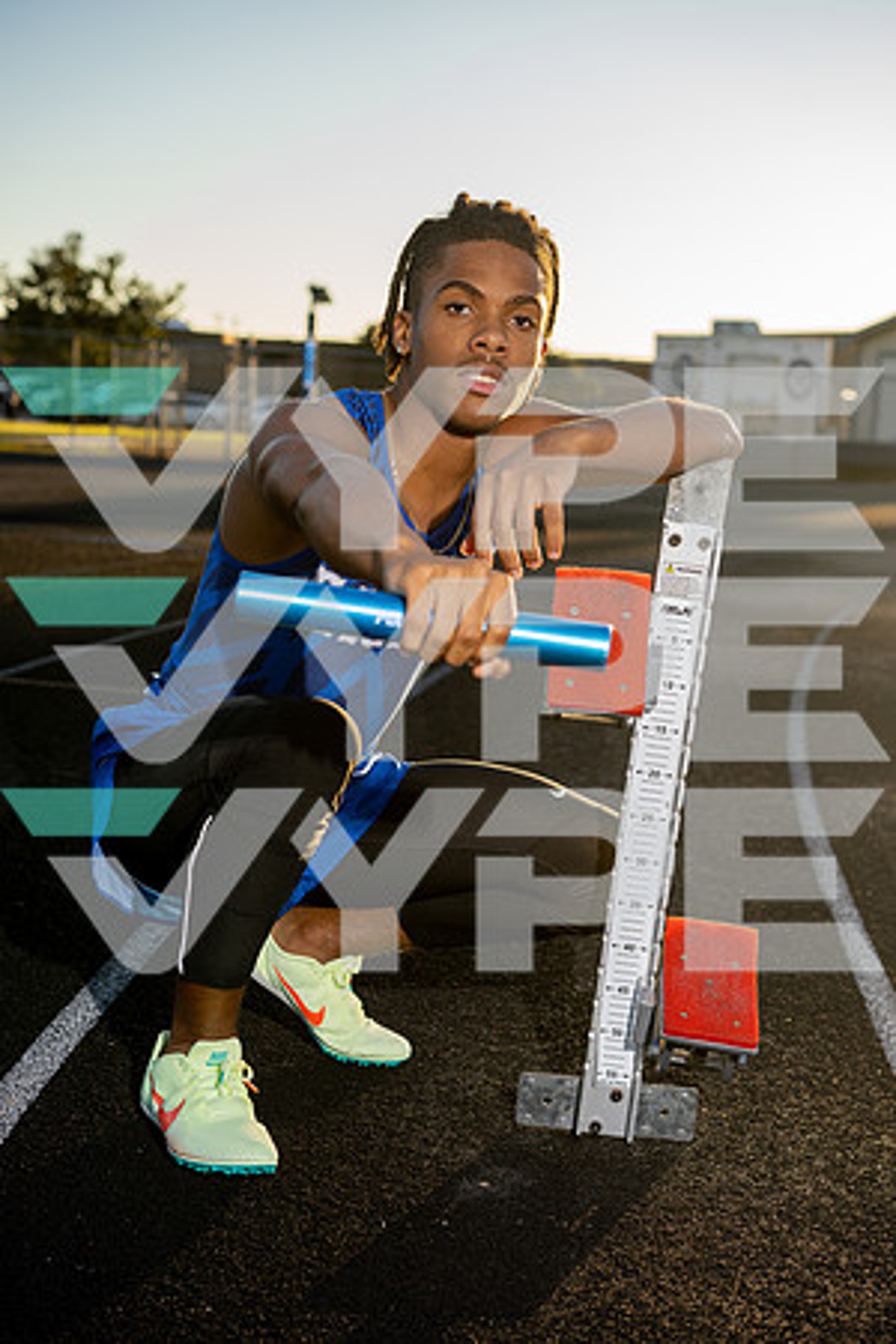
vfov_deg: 36.2
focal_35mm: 55
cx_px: 448
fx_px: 2053
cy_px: 672
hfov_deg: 24.6
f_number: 4.5
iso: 64
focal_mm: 55
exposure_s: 1/250
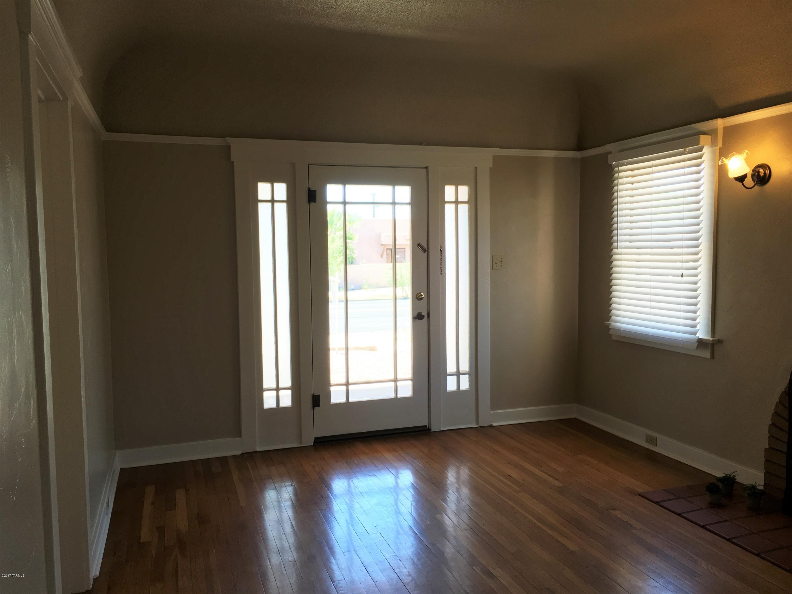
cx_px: 396
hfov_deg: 61.7
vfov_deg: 48.2
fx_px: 664
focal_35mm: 29
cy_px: 297
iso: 40
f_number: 2.2
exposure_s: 1/120
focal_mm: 4.15
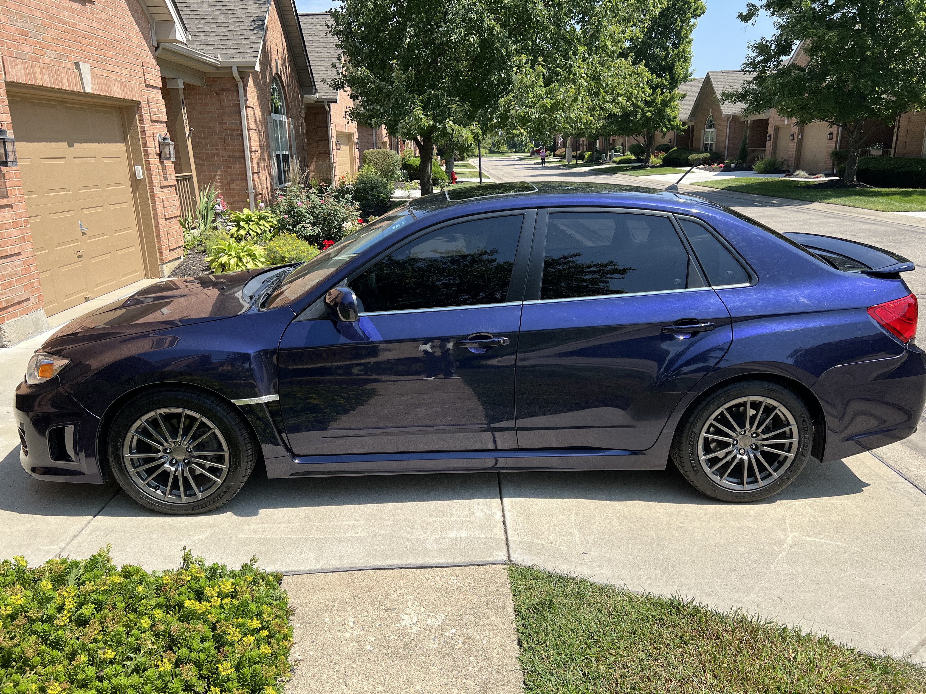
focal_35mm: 26
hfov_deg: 67.3
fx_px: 696
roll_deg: +2.5
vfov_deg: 53.1
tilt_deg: -16.0
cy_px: 347
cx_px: 463
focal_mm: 5.7
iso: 50
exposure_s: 1/2404
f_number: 1.5
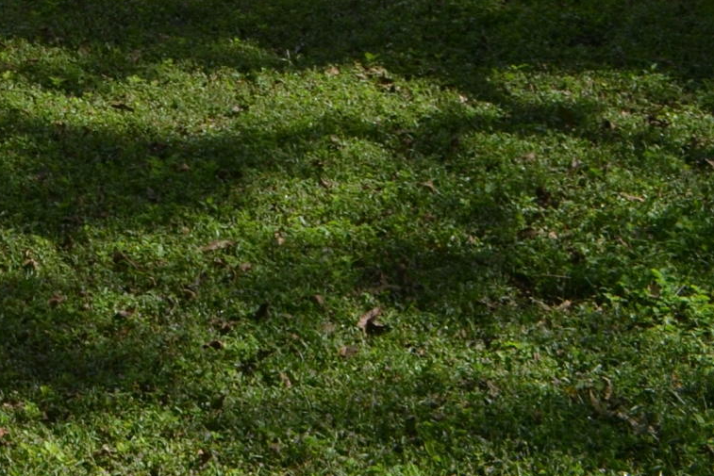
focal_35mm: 107
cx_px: -469
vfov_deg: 11.6
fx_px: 2122
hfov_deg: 16.7
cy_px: -454
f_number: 8
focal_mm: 18
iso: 100
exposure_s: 1/160
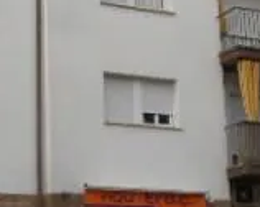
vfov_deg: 13.4
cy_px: 123
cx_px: 100
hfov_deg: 16.7
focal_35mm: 115
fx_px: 884
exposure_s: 1/400
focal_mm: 5.3
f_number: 3.4
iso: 80
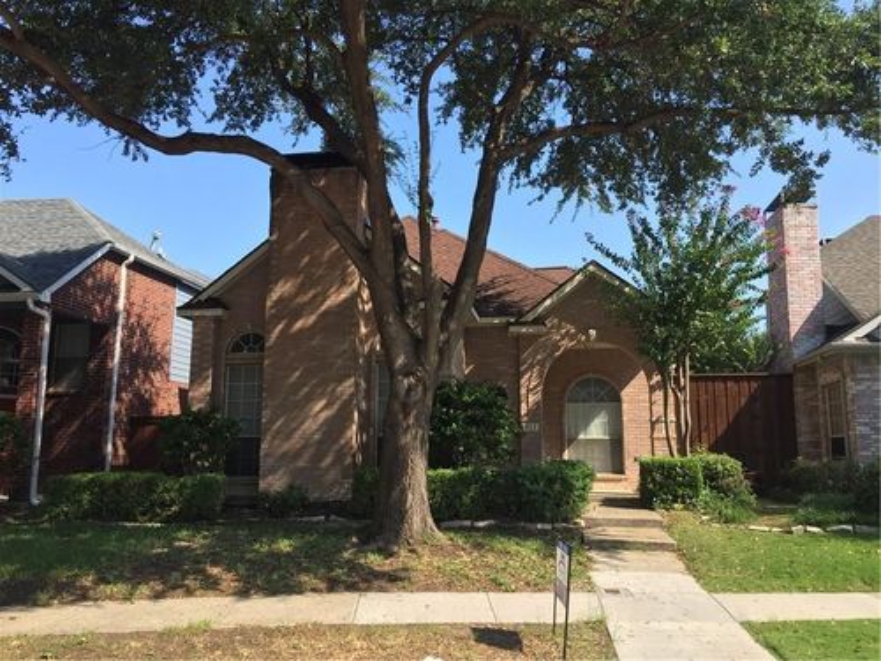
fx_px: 738
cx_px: 440
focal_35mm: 29
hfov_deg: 61.7
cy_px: 330
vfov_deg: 48.2
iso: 32
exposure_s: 1/1099
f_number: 2.2
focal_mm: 4.15
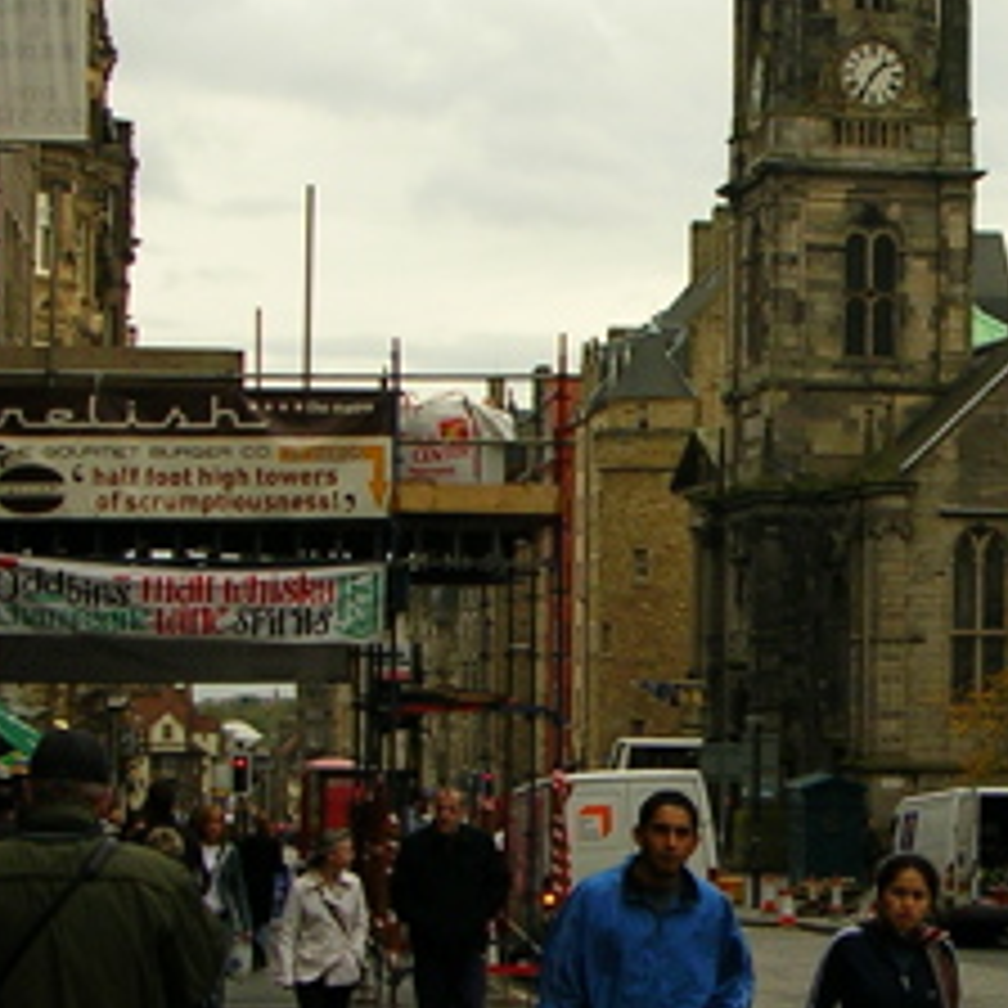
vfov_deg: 18.1
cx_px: 868
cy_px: 590
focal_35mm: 96
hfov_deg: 17.9
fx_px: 3163
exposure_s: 1/427
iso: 50
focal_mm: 5.8
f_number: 2.8
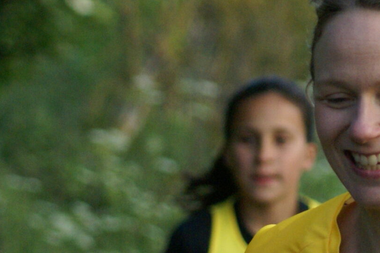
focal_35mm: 756
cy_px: 226
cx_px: 318
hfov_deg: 2.7
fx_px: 7979
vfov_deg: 1.8
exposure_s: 1/500
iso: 640
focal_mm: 160
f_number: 5.6
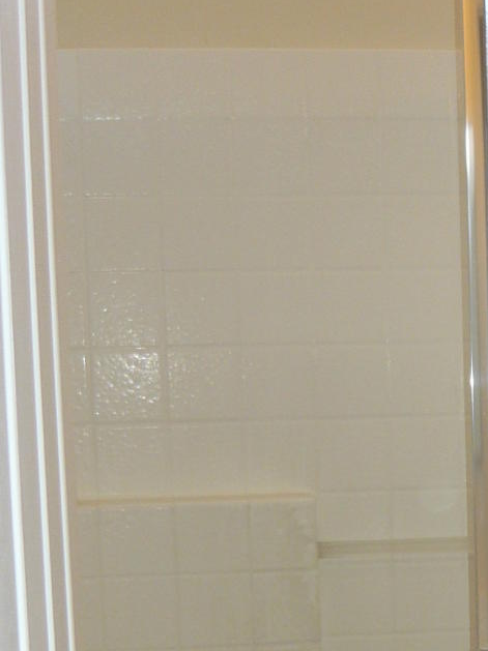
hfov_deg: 13.7
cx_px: 562
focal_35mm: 105
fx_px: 1976
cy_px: 760
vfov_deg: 17.9
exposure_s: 1/30
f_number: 2.8
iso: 100
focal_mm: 5.5
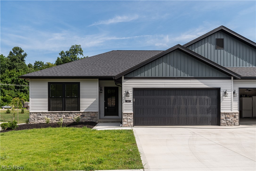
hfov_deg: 65.5
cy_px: 86
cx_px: 128
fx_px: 199
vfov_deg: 46.4
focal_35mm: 28
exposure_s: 1/320
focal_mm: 19
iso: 100
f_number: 9
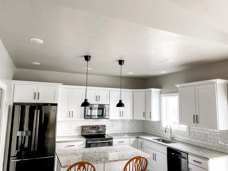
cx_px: 114
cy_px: 86
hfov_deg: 67.3
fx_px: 171
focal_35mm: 26
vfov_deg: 53.1
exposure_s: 1/60
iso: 160
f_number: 1.8
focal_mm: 4.25
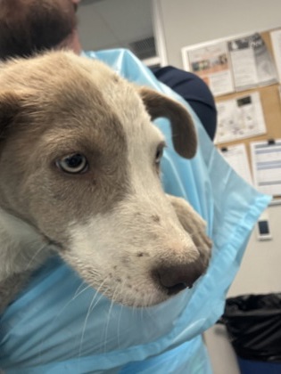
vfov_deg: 60.0
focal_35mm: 30
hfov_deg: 46.8
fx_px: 325
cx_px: 140
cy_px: 187
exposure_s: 1/60
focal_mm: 2.69
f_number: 1.9
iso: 160
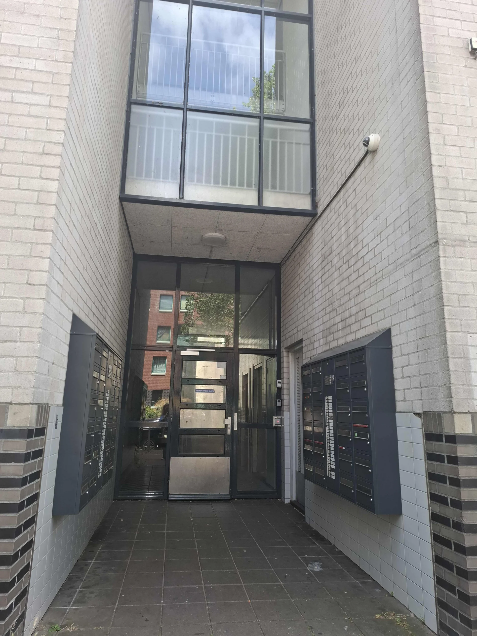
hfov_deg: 58.9
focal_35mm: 23
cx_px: 238
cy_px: 318
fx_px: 423
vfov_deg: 73.9
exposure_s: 1/130
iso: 50
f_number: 1.8
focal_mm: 5.54
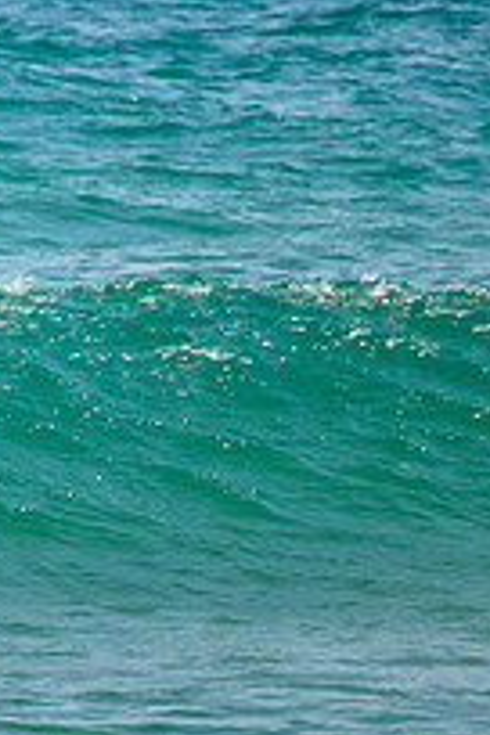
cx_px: -504
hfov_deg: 0.6
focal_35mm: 2274
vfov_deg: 0.9
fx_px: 46424
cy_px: 218
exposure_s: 1/2000
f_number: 11
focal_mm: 800
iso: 2000
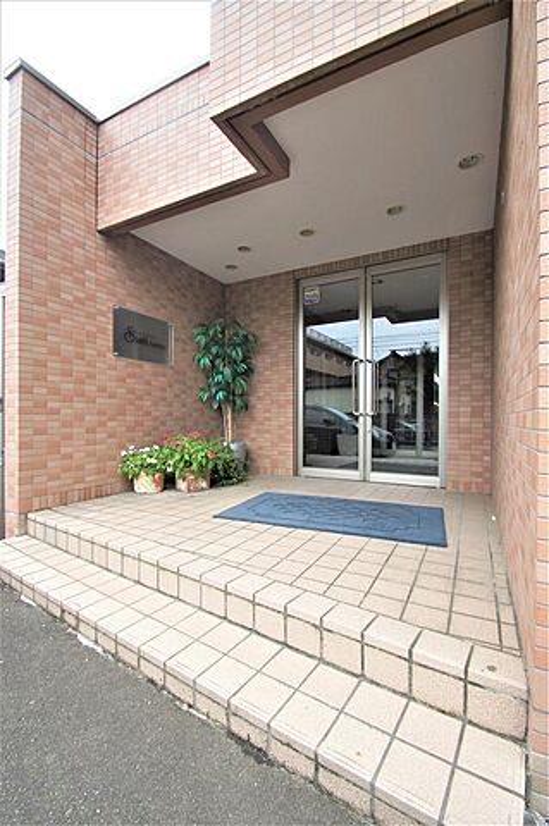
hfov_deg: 77.2
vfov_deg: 100.4
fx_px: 344
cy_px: 413
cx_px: 274
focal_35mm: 15
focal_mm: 10
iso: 100
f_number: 5.6
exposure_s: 1/80
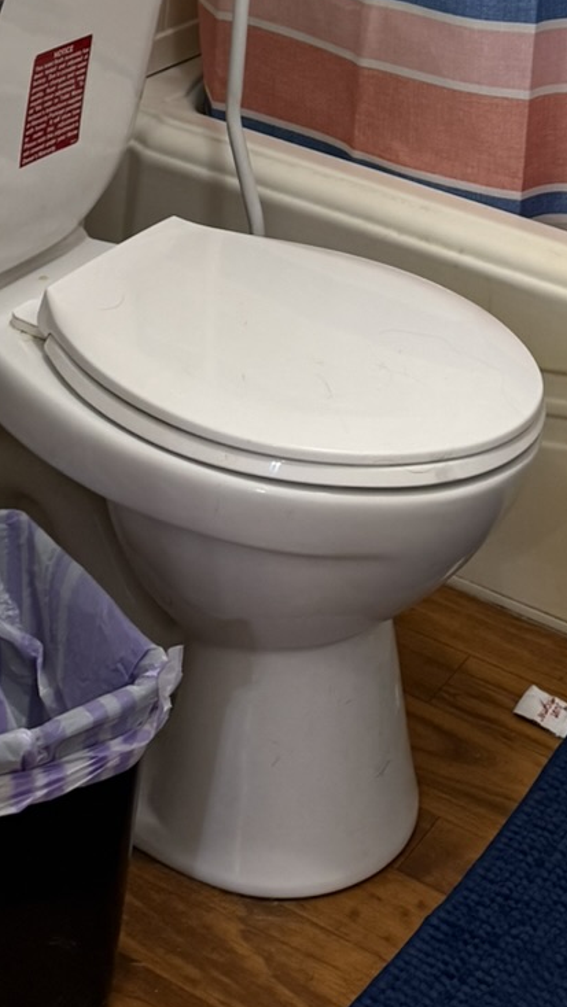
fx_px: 1951
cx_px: 291
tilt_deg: -5.9
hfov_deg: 16.5
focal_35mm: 73
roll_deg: -5.7
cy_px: -347
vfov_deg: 24.7
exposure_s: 1/60
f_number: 1.78
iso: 200
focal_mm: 6.76
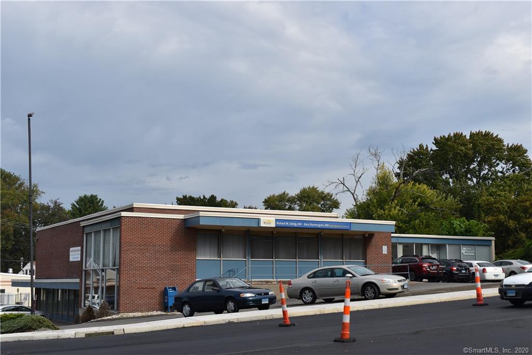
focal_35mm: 51
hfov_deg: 38.9
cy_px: 178
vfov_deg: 26.5
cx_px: 266
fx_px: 753
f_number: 8
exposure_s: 1/250
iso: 100
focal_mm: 34
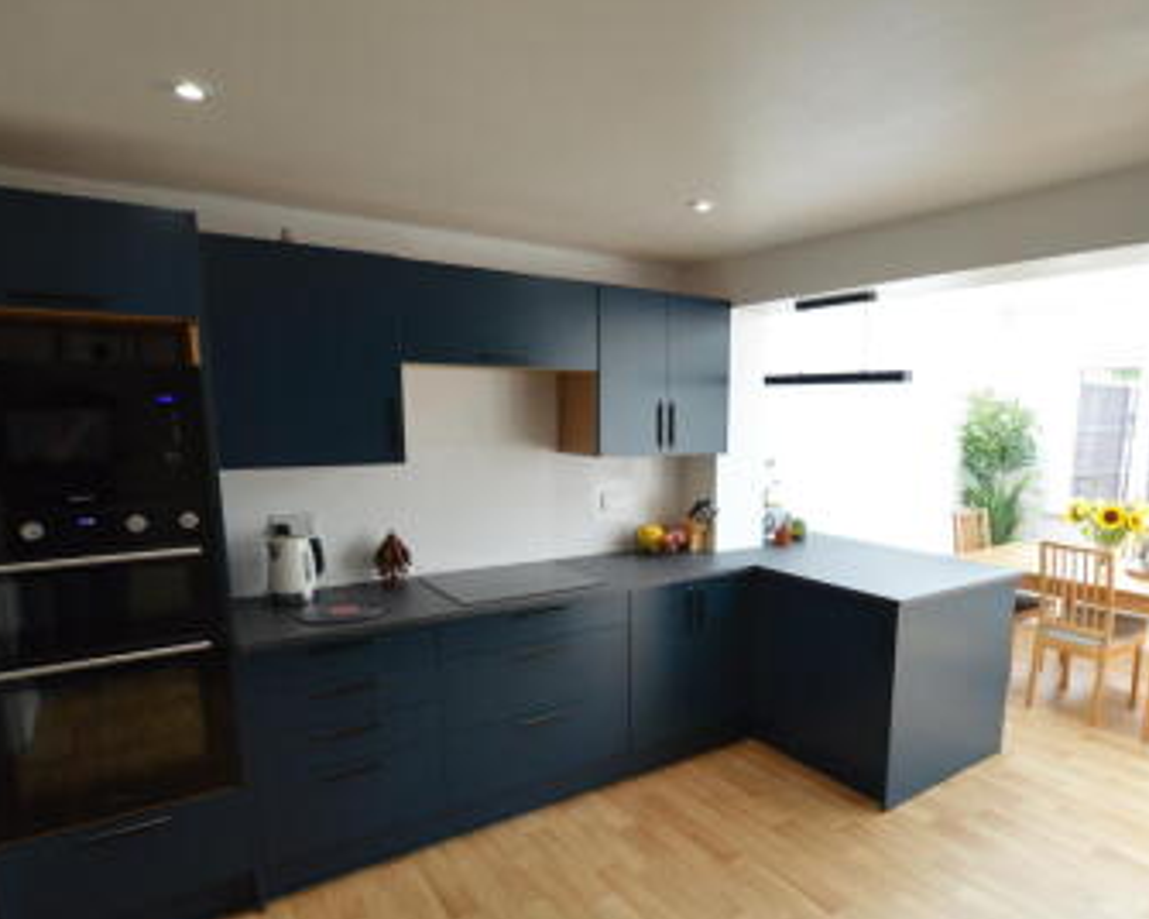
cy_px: 530
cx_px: 686
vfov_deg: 67.7
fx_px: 680
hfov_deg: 79.5
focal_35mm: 20
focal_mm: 10
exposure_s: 1/80
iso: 800
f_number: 4.5
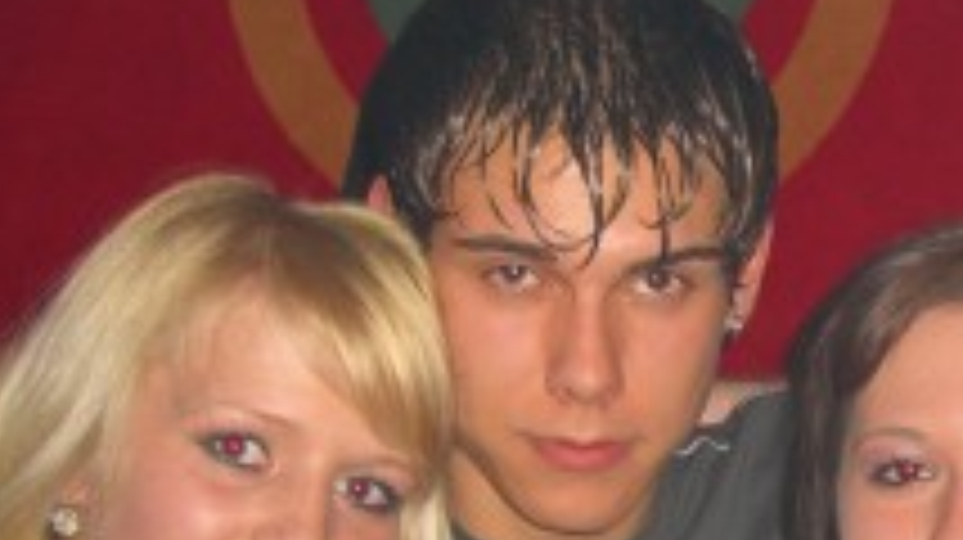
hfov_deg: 18.0
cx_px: 954
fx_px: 2960
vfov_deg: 10.3
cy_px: 630
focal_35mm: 116
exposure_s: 1/60
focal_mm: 7.9
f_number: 2.8
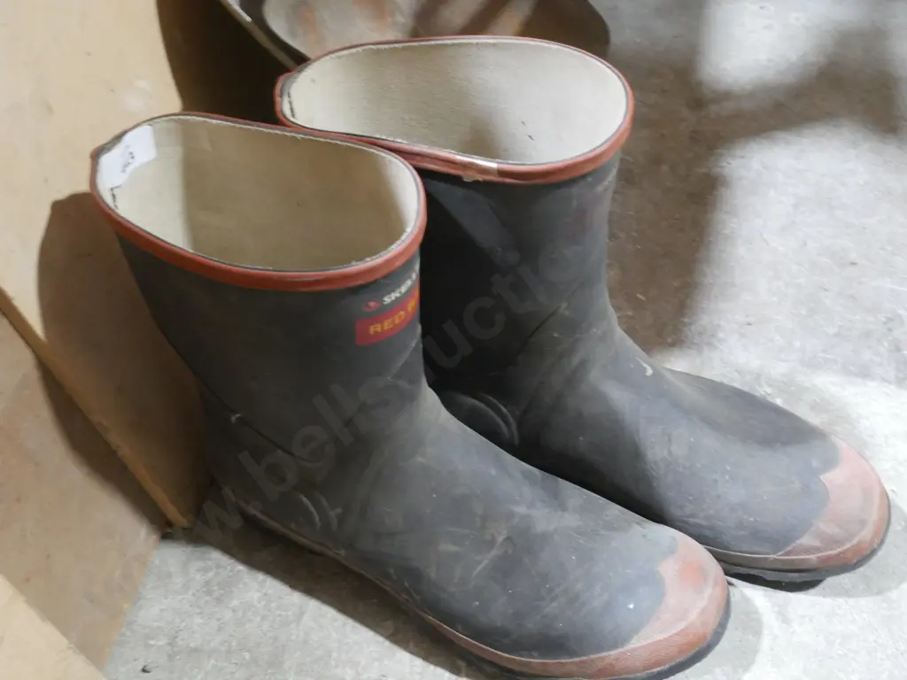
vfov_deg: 29.1
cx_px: 454
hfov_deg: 38.2
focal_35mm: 50
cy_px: 340
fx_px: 1310
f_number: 9
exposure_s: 1/25
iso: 3200
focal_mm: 25
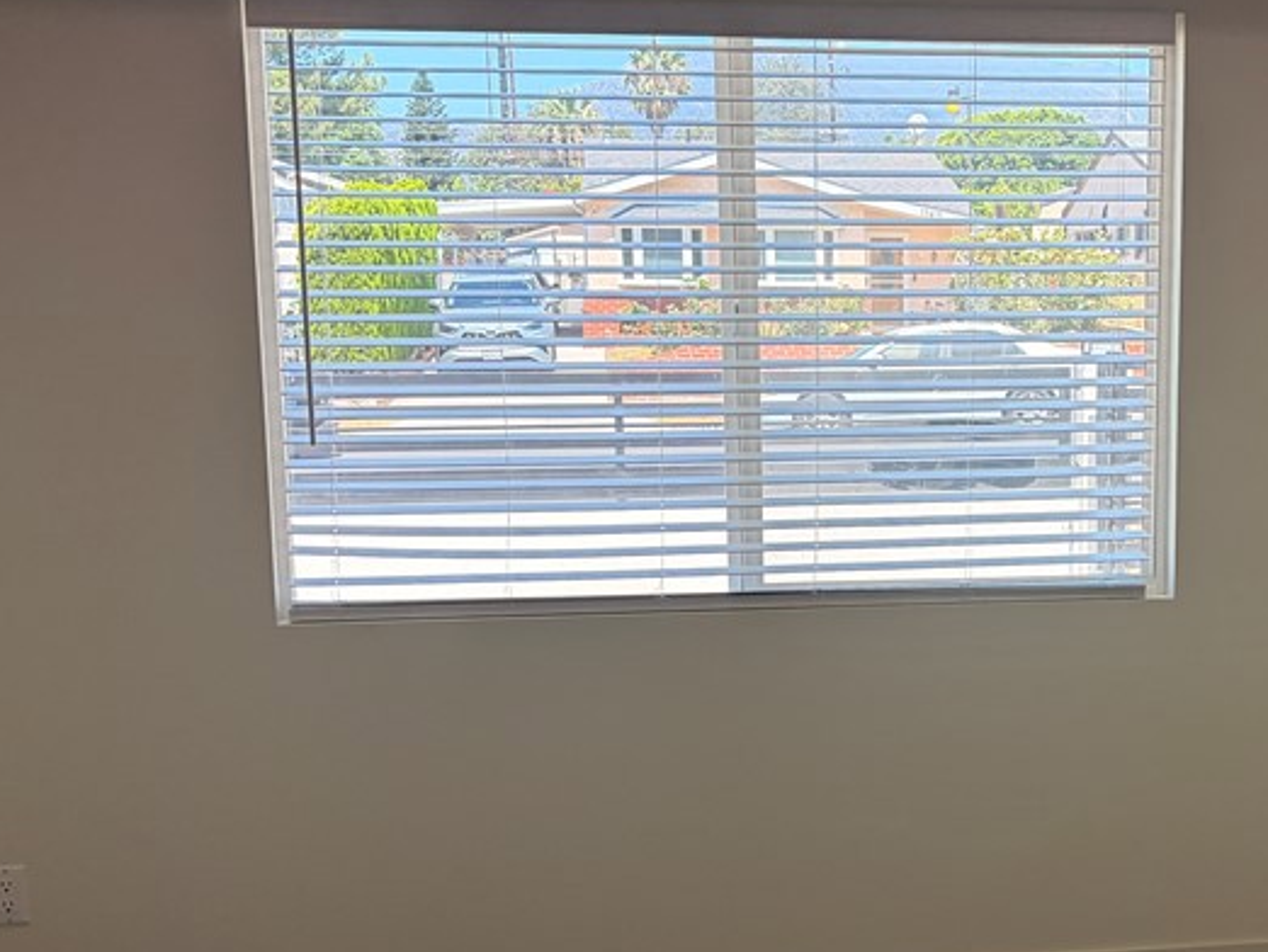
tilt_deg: -7.9
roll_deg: +0.3
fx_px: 1869
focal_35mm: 51
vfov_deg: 28.5
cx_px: 972
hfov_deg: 36.5
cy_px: 588
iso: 64
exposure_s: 1/472
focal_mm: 5.96
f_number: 1.6
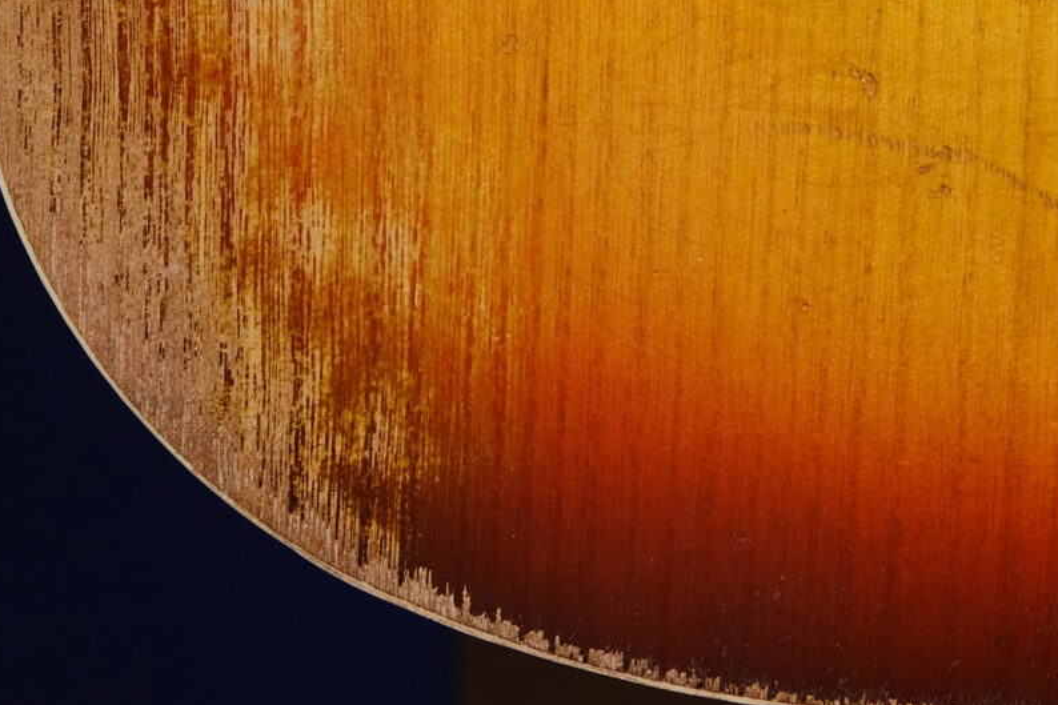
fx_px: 4642
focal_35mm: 158
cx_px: 429
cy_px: -306
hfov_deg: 13.0
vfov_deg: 8.5
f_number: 4
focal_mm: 32.9
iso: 800
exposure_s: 1/180
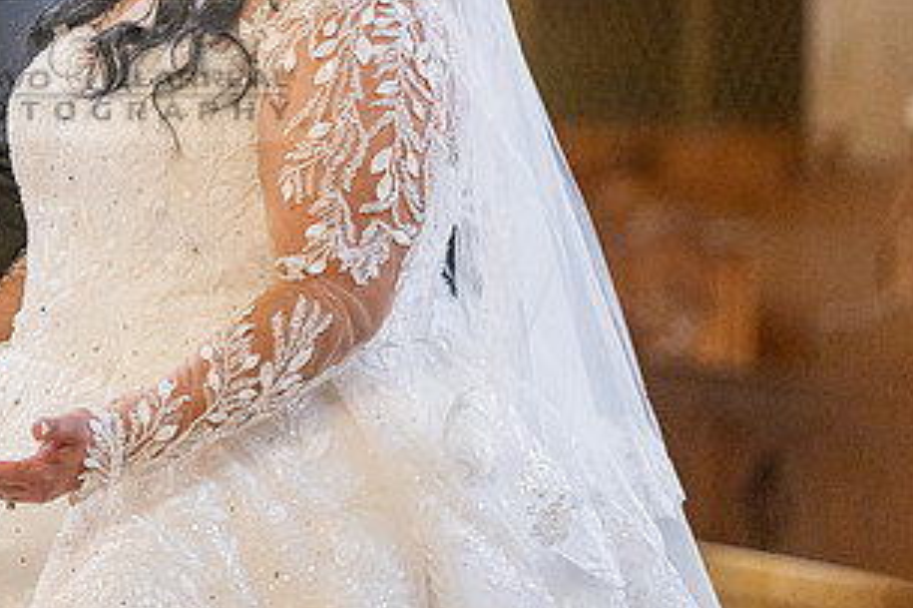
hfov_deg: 6.5
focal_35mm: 314
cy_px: 70
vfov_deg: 4.4
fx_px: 7959
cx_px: 63
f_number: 2.8
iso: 2000
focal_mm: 165
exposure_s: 1/160
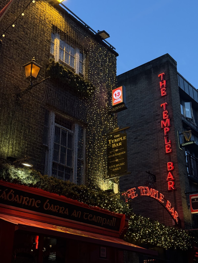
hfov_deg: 30.3
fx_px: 366
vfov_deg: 39.7
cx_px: 99
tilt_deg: +25.0
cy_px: 132
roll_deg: -0.4
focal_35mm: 48
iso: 100
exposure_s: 1/245
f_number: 1.78
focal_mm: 6.76
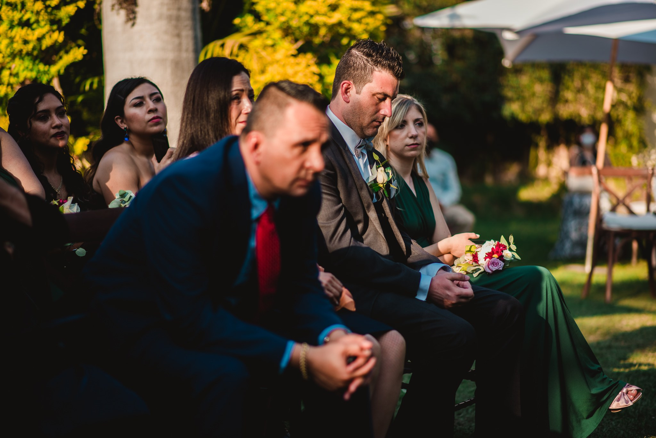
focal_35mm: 85
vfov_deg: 16.1
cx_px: 328
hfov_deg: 23.9
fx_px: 1549
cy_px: 219
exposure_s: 1/800
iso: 100
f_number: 2
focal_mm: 85
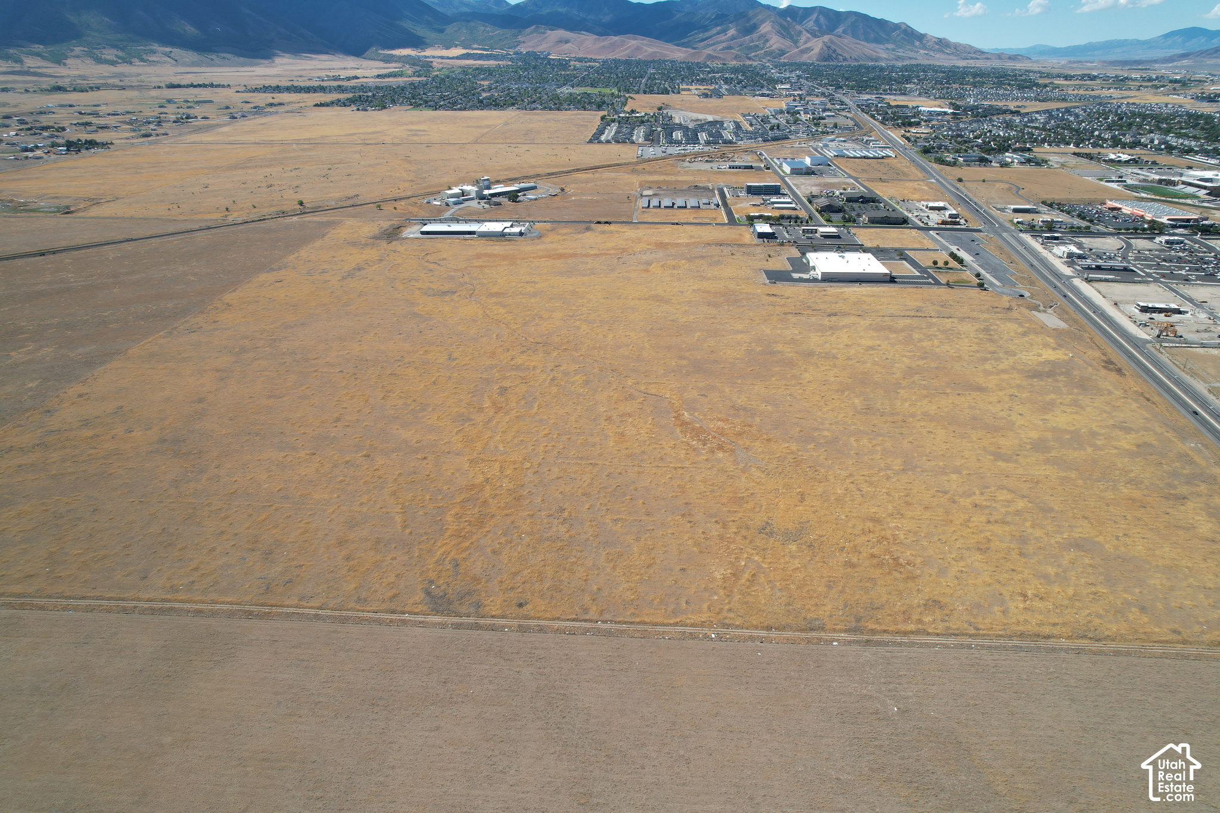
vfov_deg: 57.2
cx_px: 610
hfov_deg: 78.6
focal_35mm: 22
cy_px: 406
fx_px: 745
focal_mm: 8.38
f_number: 2.8
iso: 100
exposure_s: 1/1600
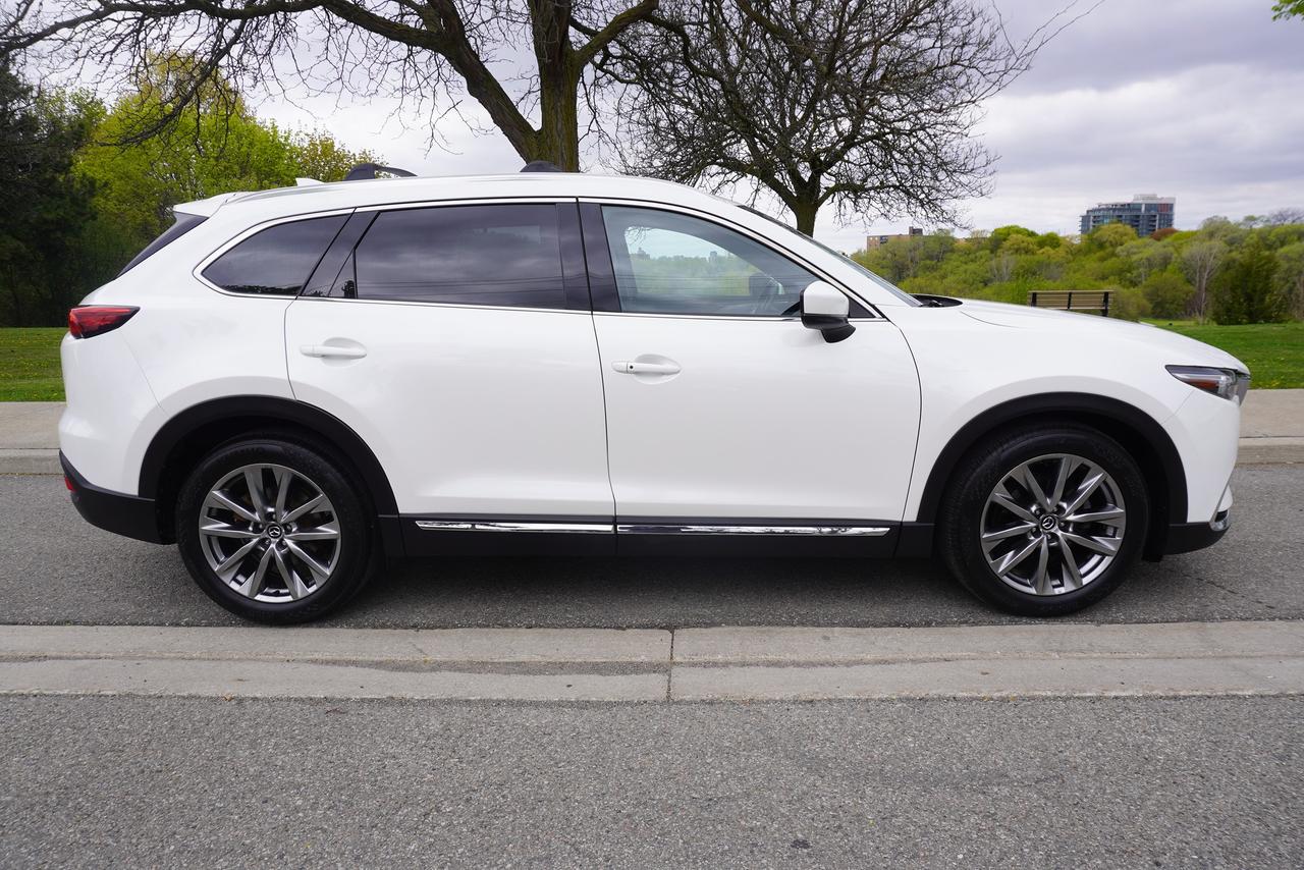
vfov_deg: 53.2
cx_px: 652
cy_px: 435
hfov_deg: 73.7
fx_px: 869
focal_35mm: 24
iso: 100
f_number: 9
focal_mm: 16
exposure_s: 1/125
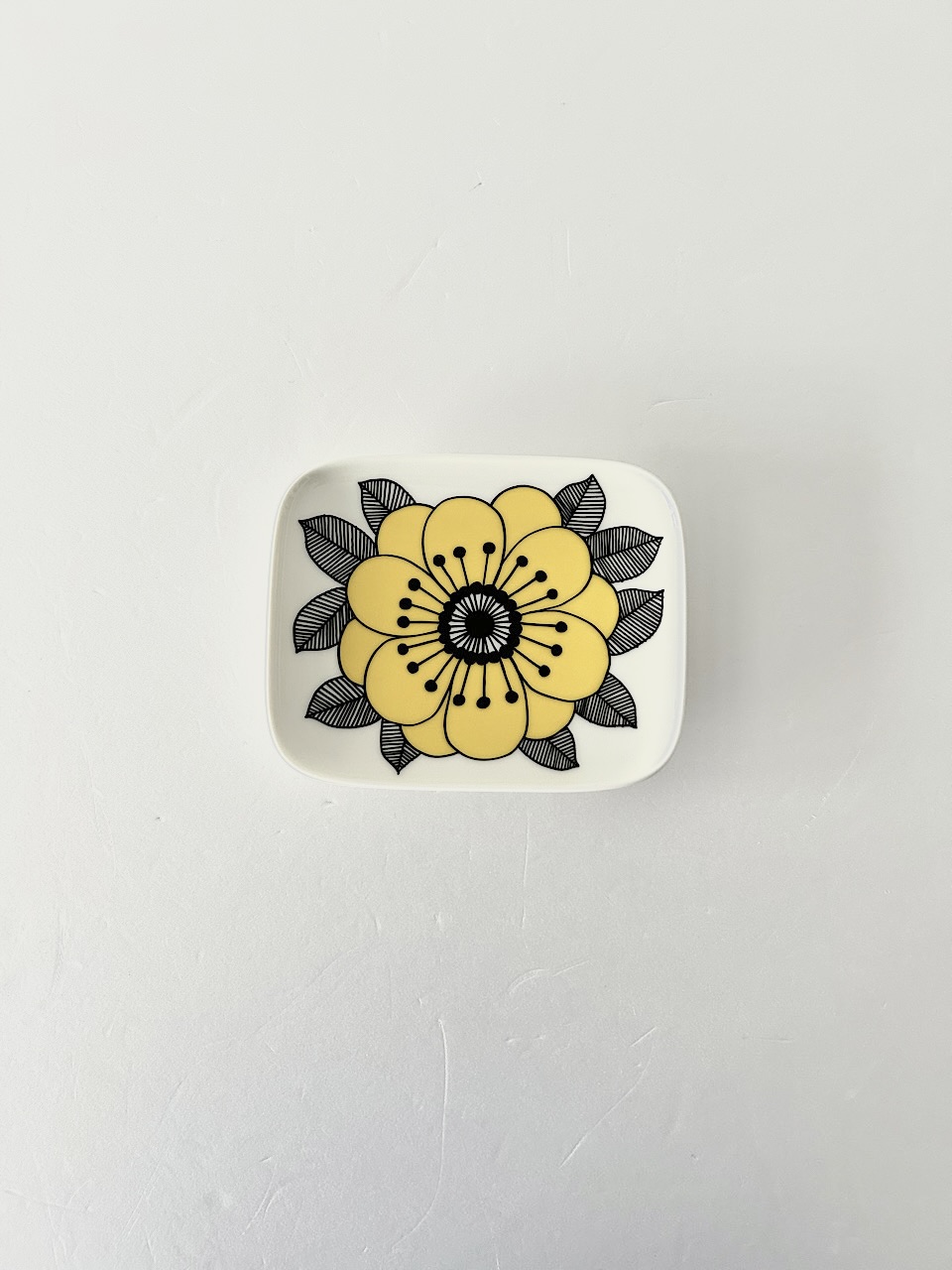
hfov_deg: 53.1
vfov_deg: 67.3
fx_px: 953
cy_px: 635
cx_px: 476
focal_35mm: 26
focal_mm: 5.7
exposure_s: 1/60
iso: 250
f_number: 1.5
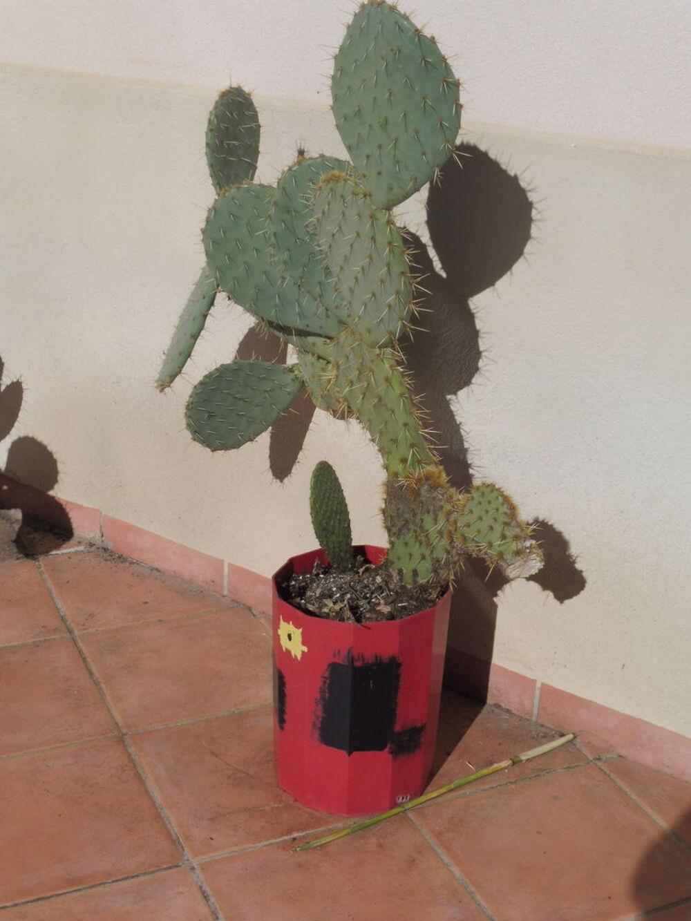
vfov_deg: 35.5
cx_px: 346
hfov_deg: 27.0
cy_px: 460
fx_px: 1437
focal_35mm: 54
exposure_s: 1/1600
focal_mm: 9.7
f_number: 6.3
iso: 100
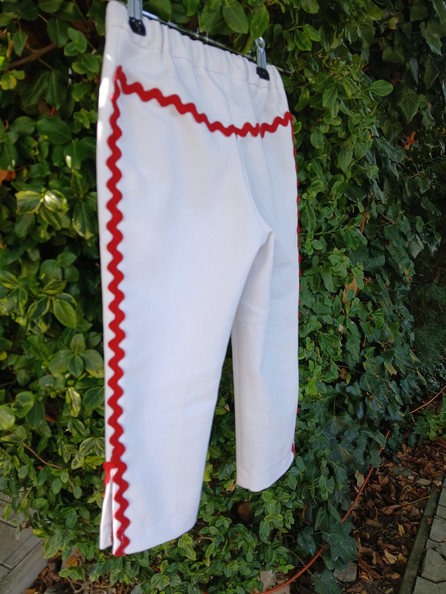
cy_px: 297
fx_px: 447
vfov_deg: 67.3
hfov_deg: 53.1
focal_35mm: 26
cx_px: 223
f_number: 1.8
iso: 32
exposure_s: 1/50
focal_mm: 3.98
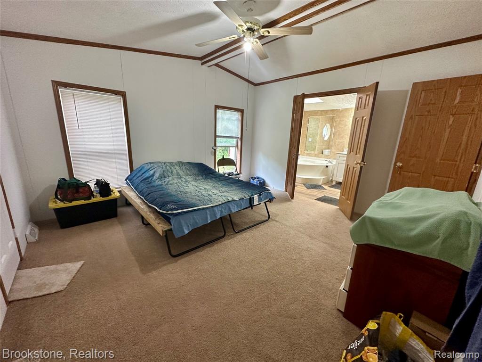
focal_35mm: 14
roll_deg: -2.5
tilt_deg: -12.9
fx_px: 195
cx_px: 241
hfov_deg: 102.1
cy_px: 181
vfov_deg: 85.7
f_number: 2.2
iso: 250
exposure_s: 1/60
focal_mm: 2.22
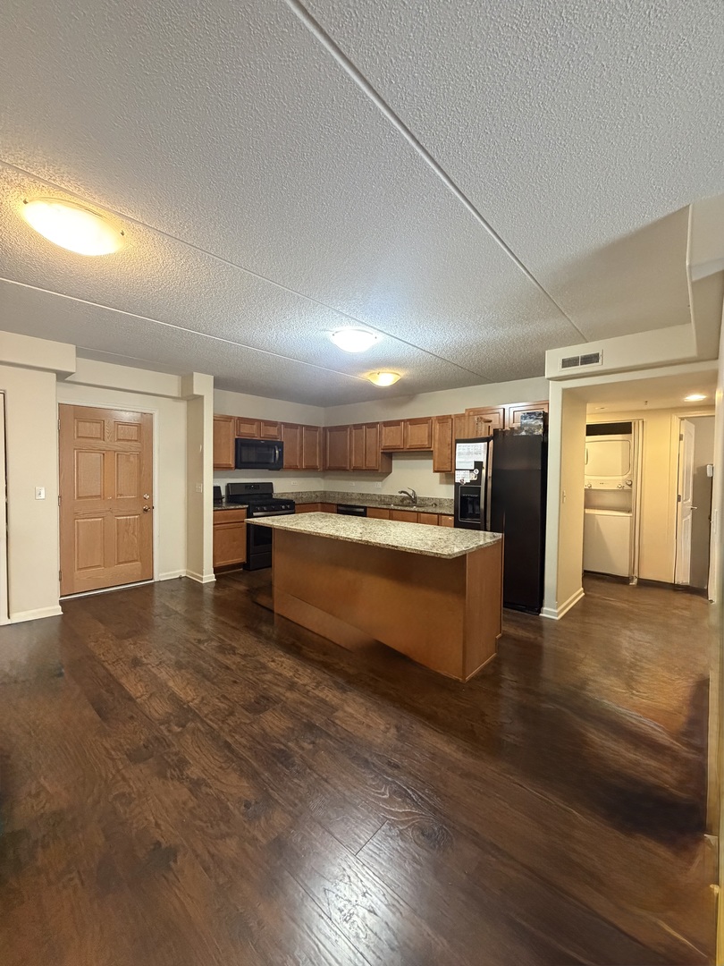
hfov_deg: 85.7
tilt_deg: -1.0
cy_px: 483
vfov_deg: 102.1
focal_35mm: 14
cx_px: 362
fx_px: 390
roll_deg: -0.5
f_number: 2.2
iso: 800
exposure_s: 1/60
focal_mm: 2.22
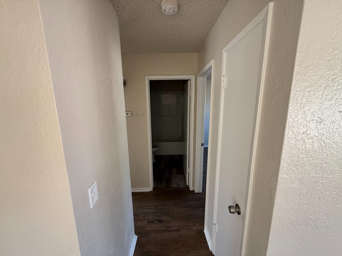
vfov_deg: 85.7
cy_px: 128
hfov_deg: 102.1
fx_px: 138
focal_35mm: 14
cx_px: 171
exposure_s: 1/99
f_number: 2.2
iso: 320
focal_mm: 2.22
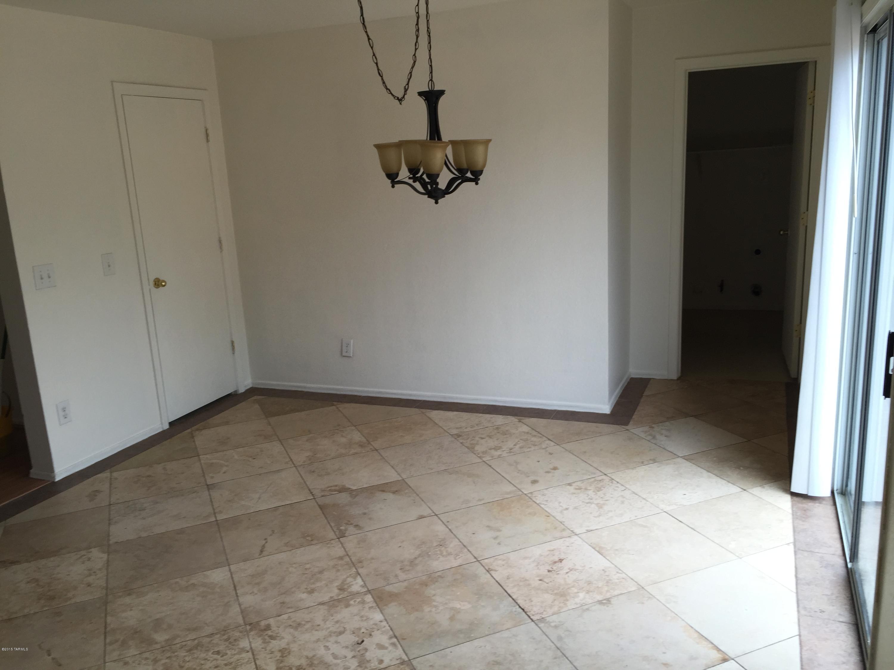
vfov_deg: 48.2
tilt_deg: -12.5
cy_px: 335
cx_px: 447
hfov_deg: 61.7
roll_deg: +3.2
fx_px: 749
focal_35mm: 29
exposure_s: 1/60
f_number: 2.2
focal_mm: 4.15
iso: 32
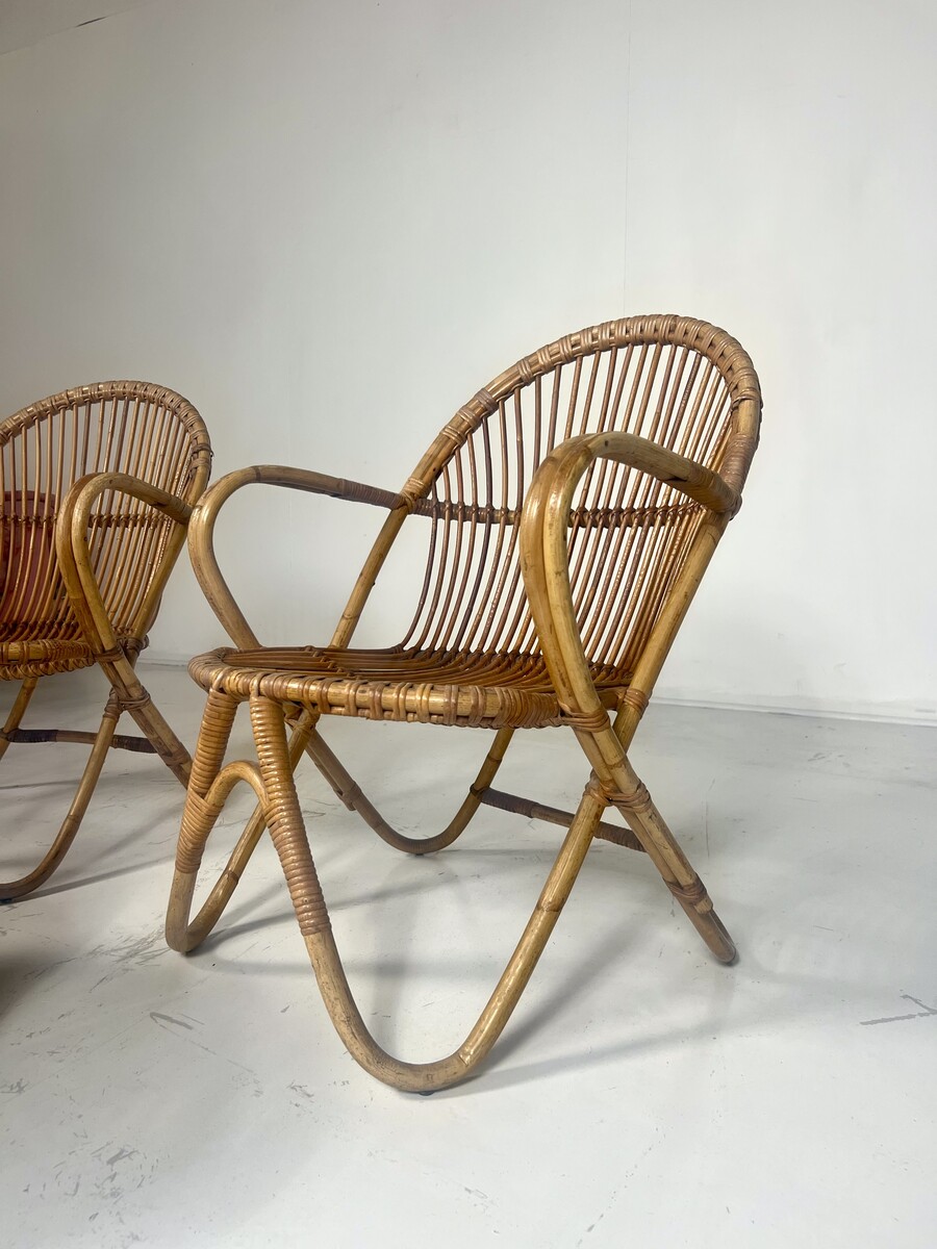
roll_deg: -0.1
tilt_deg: -5.6
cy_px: 624
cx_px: 468
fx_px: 938
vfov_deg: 67.3
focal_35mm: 26
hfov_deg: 53.1
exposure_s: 1/121
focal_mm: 5.7
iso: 64
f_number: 1.5
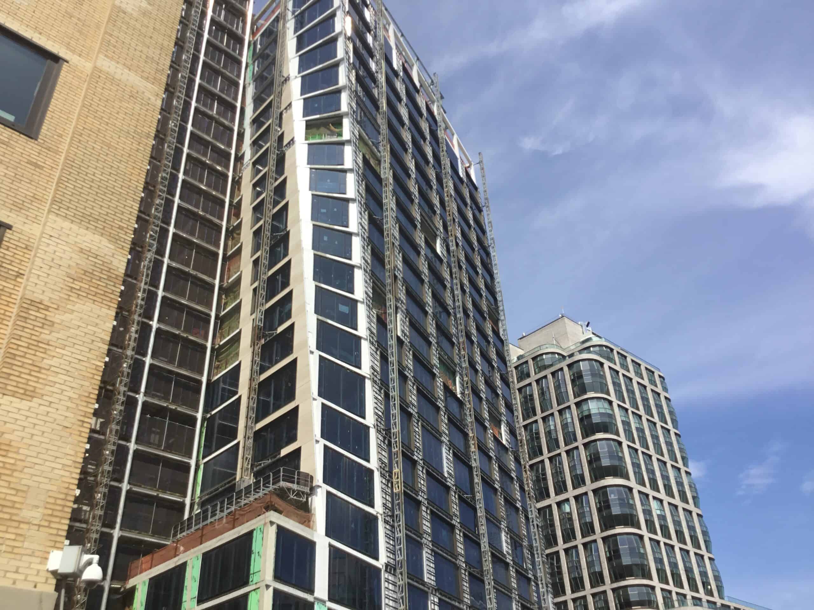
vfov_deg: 45.4
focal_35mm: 31
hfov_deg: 58.4
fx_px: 729
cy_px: 305
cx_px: 407
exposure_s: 1/1274
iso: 25
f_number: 2.4
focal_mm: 3.3
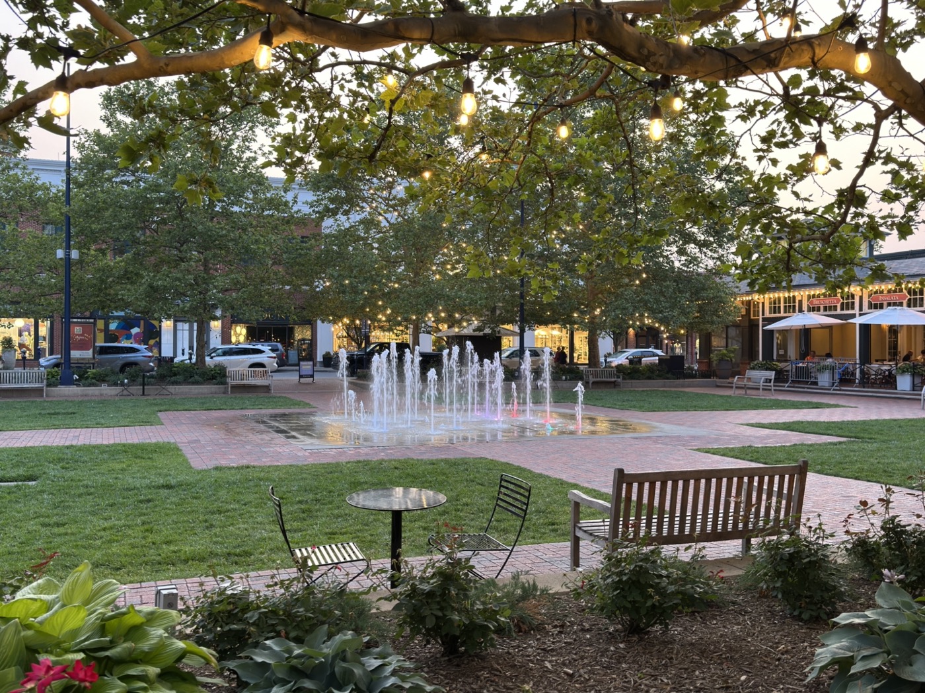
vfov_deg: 41.8
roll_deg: -0.2
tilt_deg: -0.5
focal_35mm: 34
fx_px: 909
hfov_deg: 54.0
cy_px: 346
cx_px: 462
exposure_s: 1/60
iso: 160
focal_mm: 6.86
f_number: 1.78
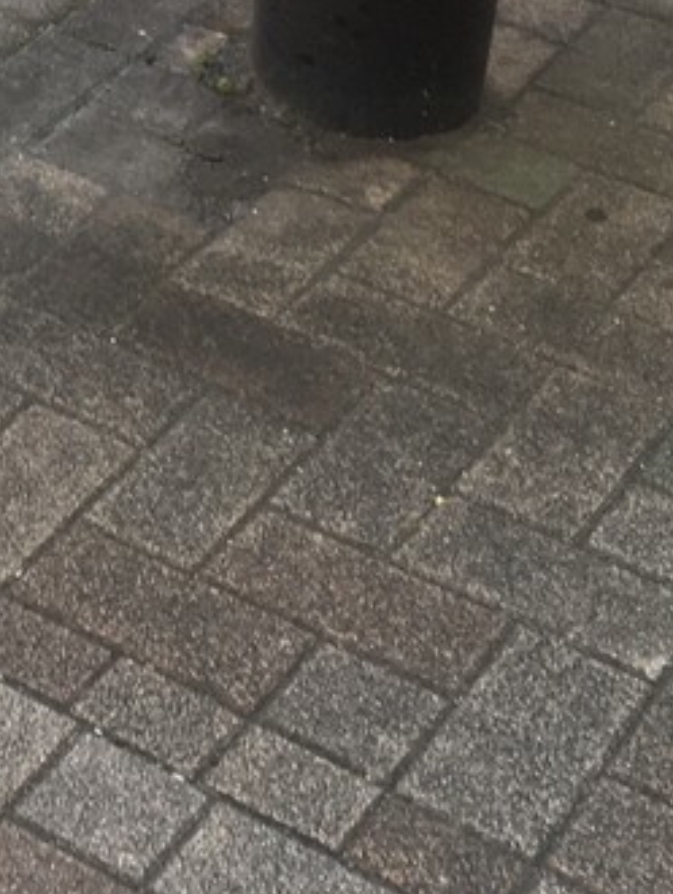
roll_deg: +0.6
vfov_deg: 17.8
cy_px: -173
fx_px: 2717
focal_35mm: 105
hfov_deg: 13.5
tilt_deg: -27.1
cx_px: -268
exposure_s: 1/60
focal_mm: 4.15
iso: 32
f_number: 2.2
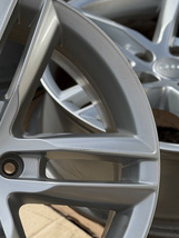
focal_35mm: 112
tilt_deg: -44.8
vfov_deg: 17.5
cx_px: -26
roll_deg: -2.5
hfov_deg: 13.0
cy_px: 161
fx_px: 771
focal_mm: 6.76
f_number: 1.78
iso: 80
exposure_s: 1/6024
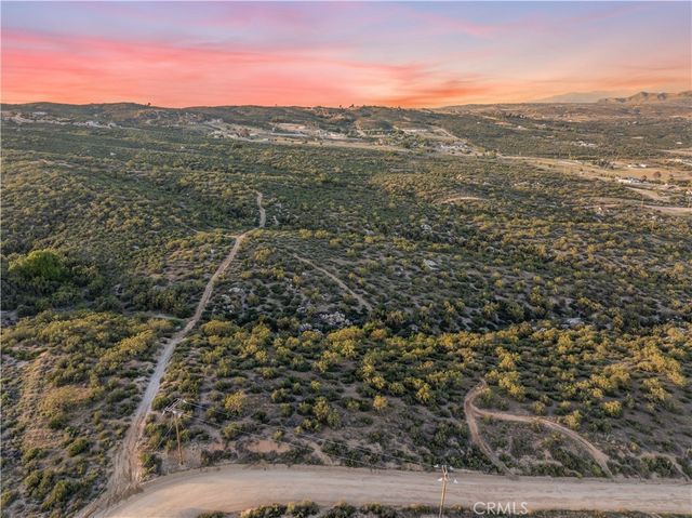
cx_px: 346
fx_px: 479
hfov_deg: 71.6
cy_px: 259
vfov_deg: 56.8
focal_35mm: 24
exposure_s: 1/240
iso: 100
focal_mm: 12.29
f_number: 5
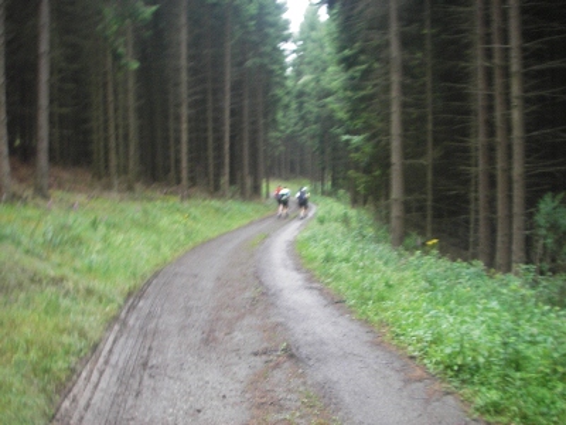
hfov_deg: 49.0
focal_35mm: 38
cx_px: 283
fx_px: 621
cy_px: 212
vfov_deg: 37.7
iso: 100
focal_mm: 6.3
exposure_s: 1/25
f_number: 3.3
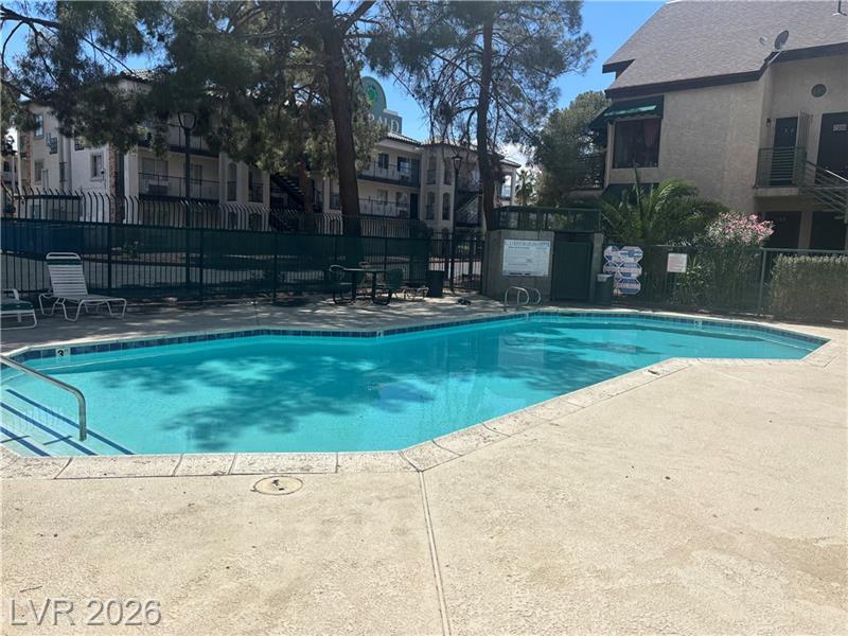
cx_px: 424
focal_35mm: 26
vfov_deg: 53.1
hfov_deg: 67.3
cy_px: 318
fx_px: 637
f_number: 1.6
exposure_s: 1/6711
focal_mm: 5.96
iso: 50
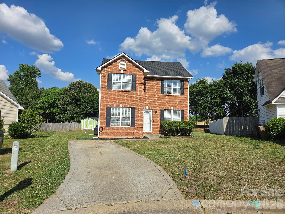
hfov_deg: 73.9
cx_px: 142
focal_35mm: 23
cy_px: 107
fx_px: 189
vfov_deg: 58.9
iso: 80
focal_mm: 5.4
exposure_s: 1/5697
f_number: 1.8
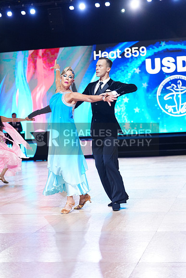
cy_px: 139
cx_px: 93
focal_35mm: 70
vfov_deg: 28.8
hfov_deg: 19.5
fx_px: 542
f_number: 2.8
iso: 2000
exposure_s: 1/500
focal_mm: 70
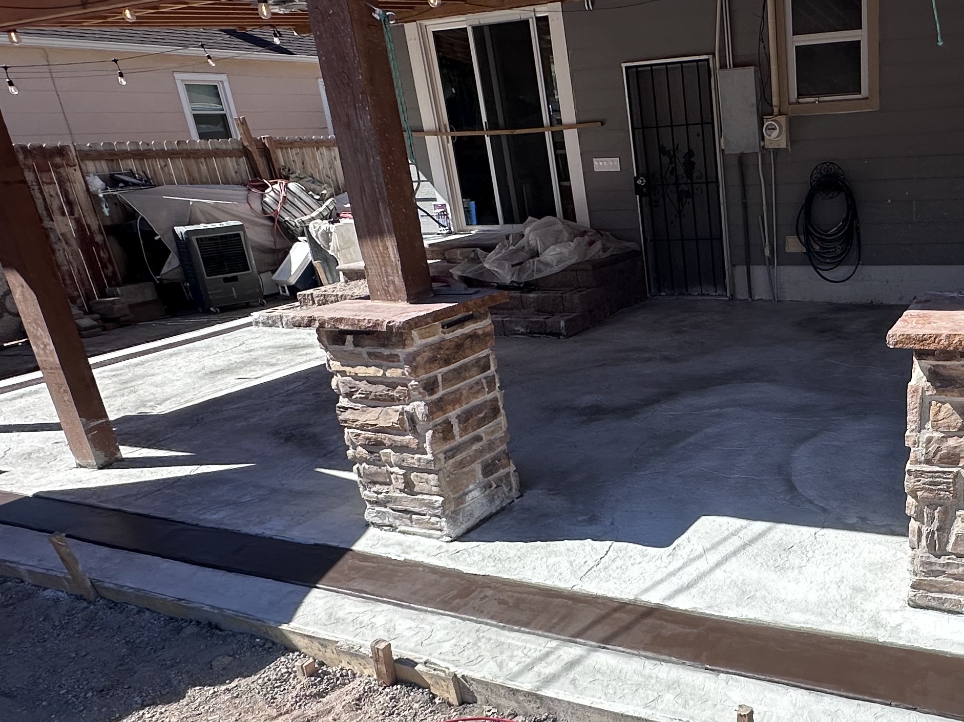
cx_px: 767
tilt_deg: -20.2
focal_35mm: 30
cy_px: 435
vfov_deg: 46.5
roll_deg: +3.0
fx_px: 835
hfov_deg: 55.8
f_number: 2.2
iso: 40
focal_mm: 2.22
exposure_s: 1/1715
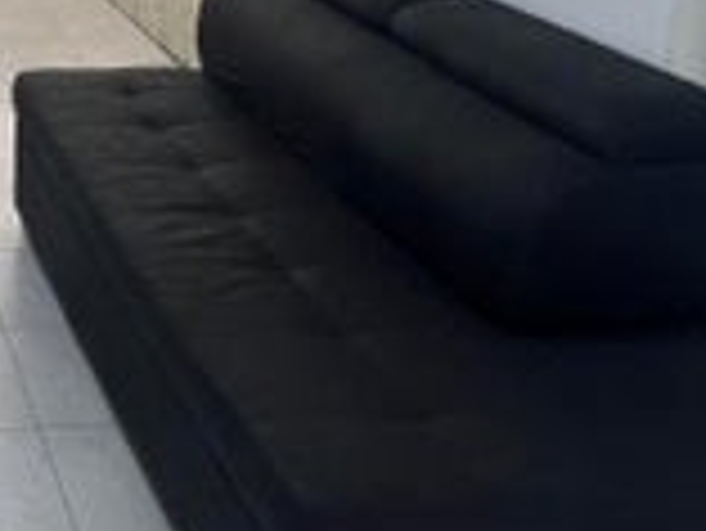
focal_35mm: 53
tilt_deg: -6.0
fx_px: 1082
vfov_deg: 23.5
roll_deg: -0.4
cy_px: -202
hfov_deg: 30.3
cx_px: -157
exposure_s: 1/120
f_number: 1.8
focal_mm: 1.57
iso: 100
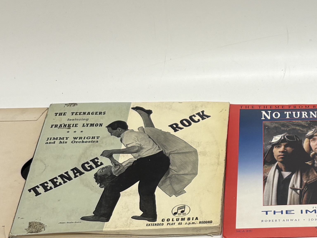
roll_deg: +0.3
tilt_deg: -35.3
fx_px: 888
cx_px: 299
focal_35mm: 97
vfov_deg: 15.2
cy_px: 73
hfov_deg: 19.8
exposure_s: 1/100
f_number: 1.6
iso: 50
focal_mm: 5.96
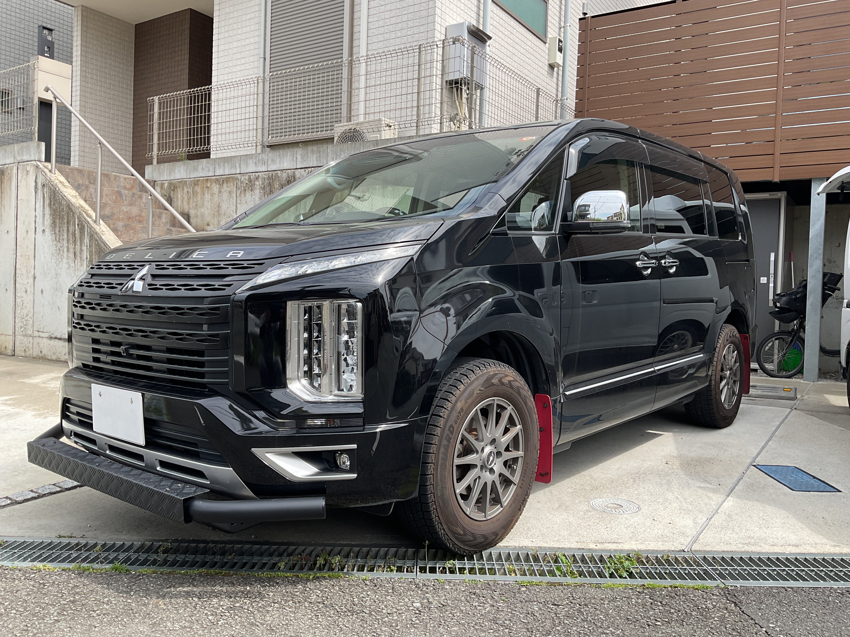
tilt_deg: -1.8
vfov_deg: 48.2
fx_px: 712
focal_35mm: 29
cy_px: 318
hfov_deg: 61.7
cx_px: 425
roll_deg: -1.2
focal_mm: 3
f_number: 1.8
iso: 16
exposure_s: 1/792
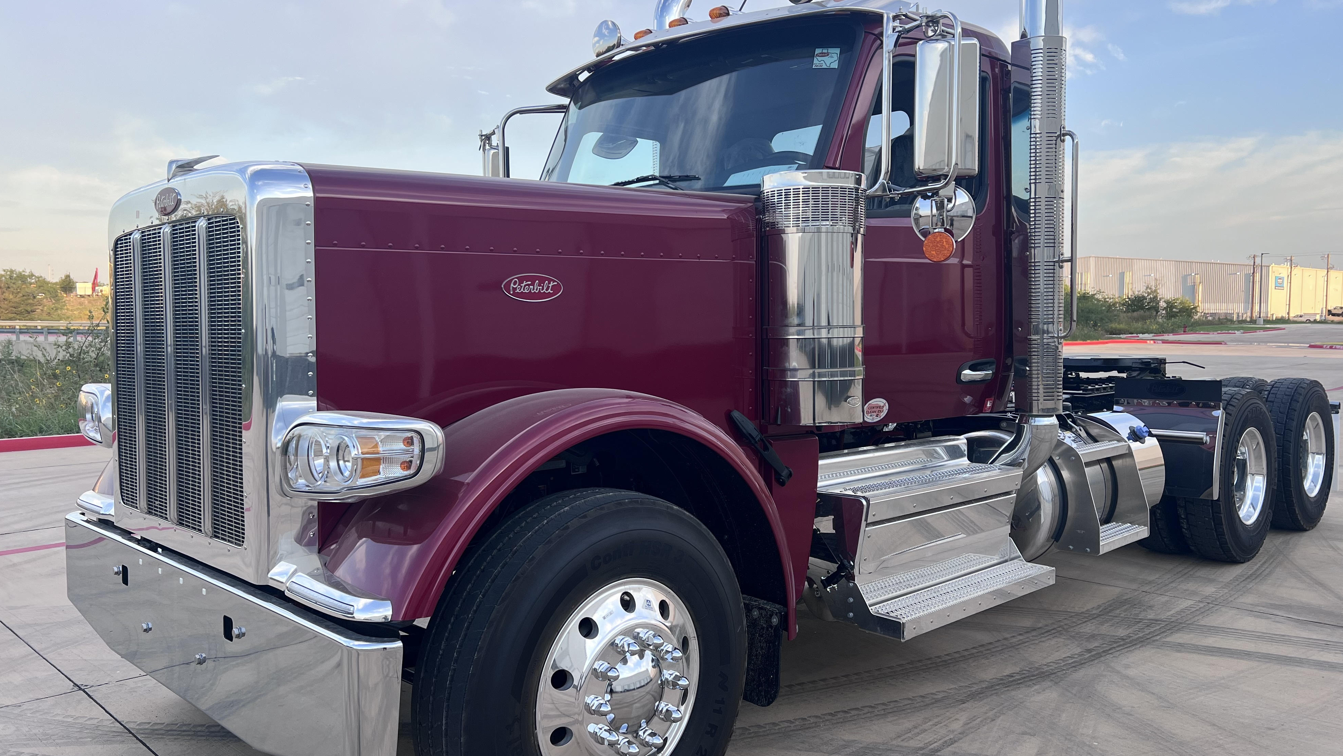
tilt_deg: -4.1
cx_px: 675
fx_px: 1033
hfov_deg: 66.1
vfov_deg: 40.2
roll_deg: -0.3
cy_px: 362
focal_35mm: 29
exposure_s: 1/797
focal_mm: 5.7
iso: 50
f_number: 1.5
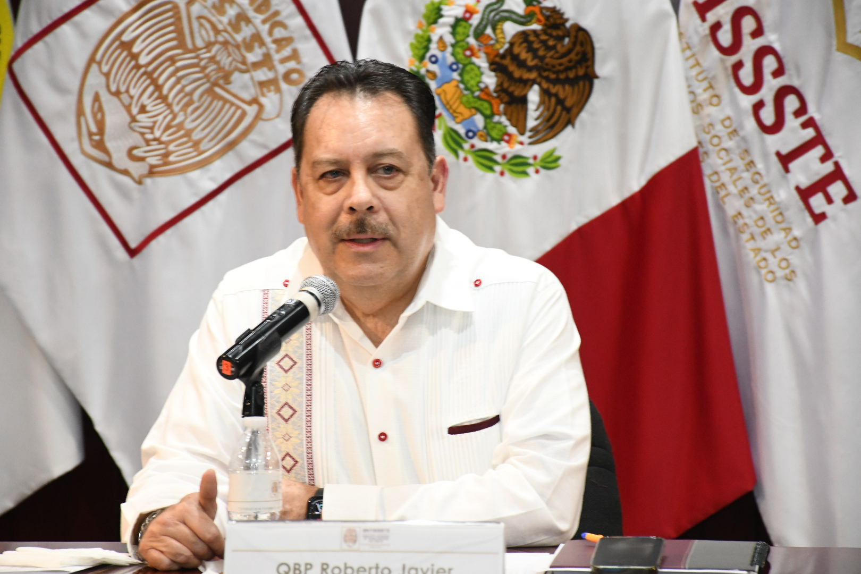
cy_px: 287
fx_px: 4018
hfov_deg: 12.2
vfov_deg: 8.2
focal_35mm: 168
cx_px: 430
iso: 3200
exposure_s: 1/100
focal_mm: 112
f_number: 7.1
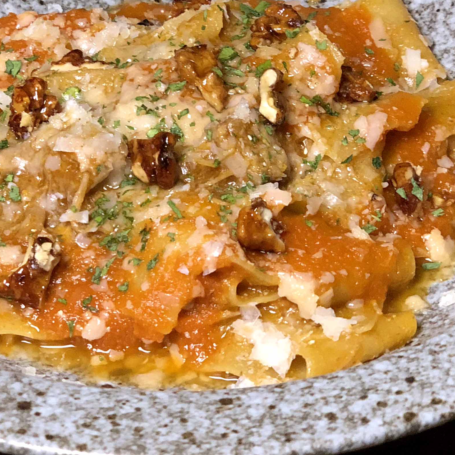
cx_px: 190
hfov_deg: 14.9
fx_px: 1740
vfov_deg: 14.9
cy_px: 135
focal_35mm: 117
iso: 160
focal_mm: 6
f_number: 2.4
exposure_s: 1/25
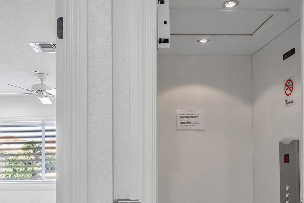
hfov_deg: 51.5
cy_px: 160
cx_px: 120
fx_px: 312
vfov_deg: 34.9
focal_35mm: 37
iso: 160
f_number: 11
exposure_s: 1/4
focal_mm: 10
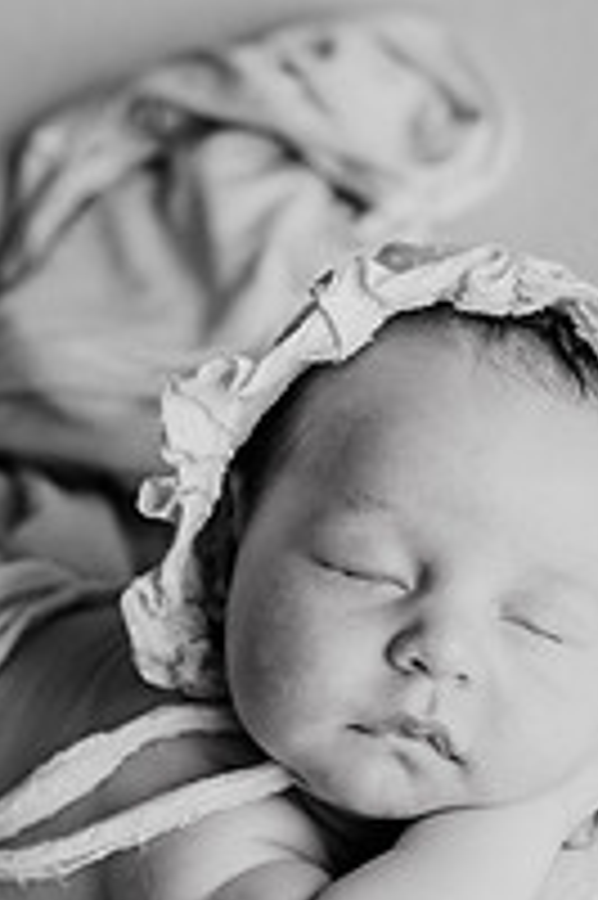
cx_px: 211
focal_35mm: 145
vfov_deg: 14.1
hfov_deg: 9.4
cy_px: 637
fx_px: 3619
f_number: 2.8
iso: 100
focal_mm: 50
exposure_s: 1/160
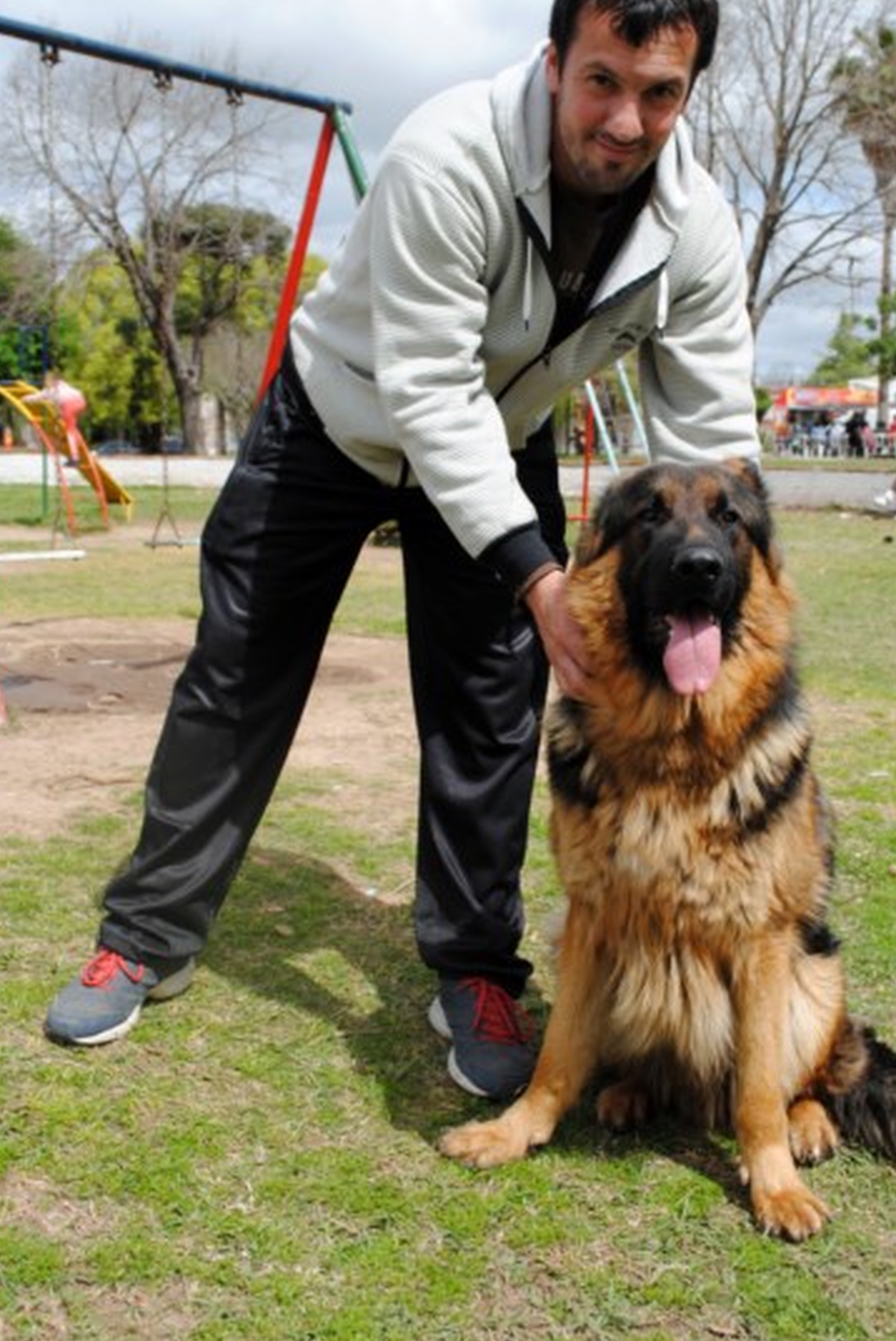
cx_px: 503
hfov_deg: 31.2
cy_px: 545
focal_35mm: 43
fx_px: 1603
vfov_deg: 45.2
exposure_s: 1/320
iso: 100
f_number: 8
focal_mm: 24
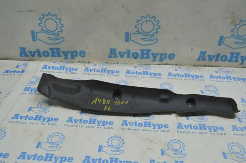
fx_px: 235
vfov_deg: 38.3
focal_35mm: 34
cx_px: 123
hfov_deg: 55.2
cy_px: 82
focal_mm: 23
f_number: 5.6
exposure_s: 1/40
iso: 400
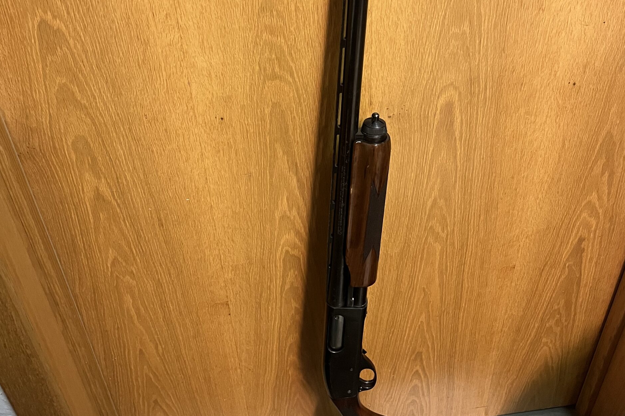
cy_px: 136
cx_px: 320
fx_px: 642
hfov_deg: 51.9
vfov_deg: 35.6
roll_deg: +2.1
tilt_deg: -37.2
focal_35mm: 37
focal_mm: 5.1
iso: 400
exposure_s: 1/33
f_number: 1.6
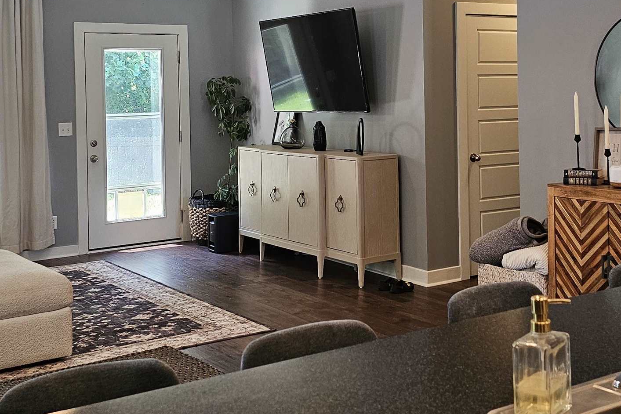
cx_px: 373
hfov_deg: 38.0
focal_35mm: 52
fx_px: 897
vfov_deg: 25.7
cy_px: 106
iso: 250
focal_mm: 6.3
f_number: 1.7
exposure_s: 1/120
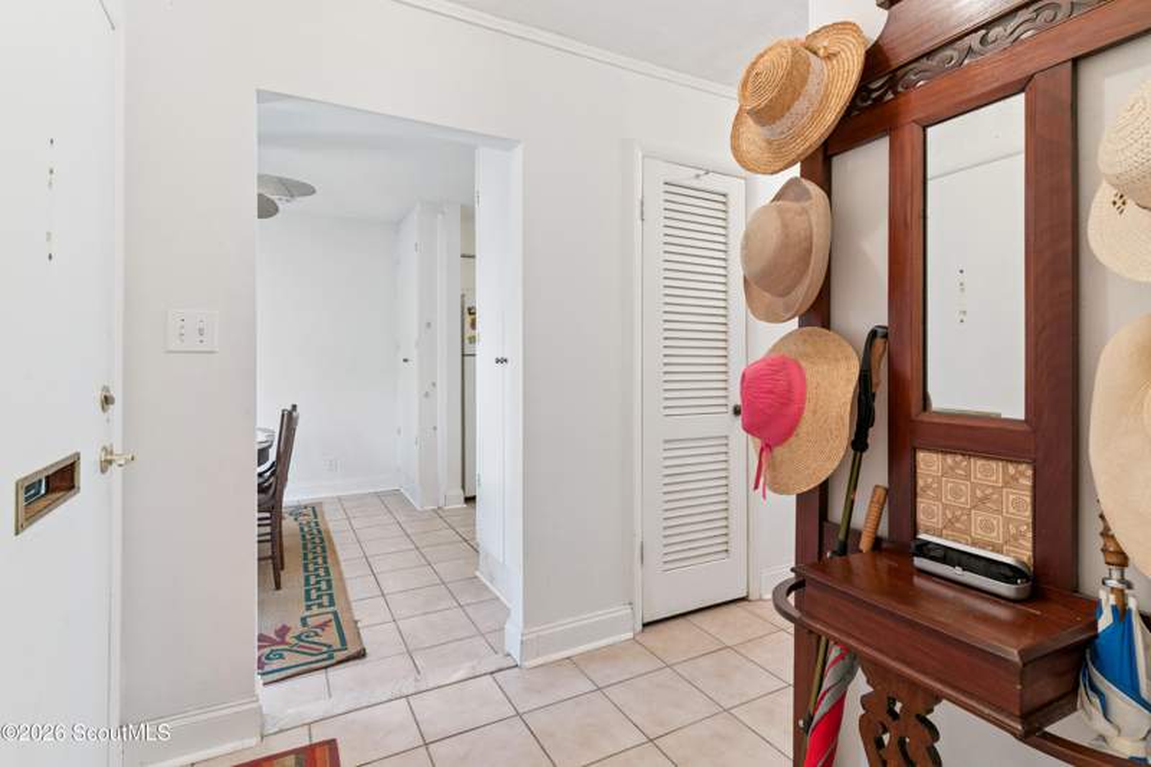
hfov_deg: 93.3
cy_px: 384
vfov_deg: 70.4
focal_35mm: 17
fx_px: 543
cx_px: 576
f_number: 8
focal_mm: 17
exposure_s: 1/5
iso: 250
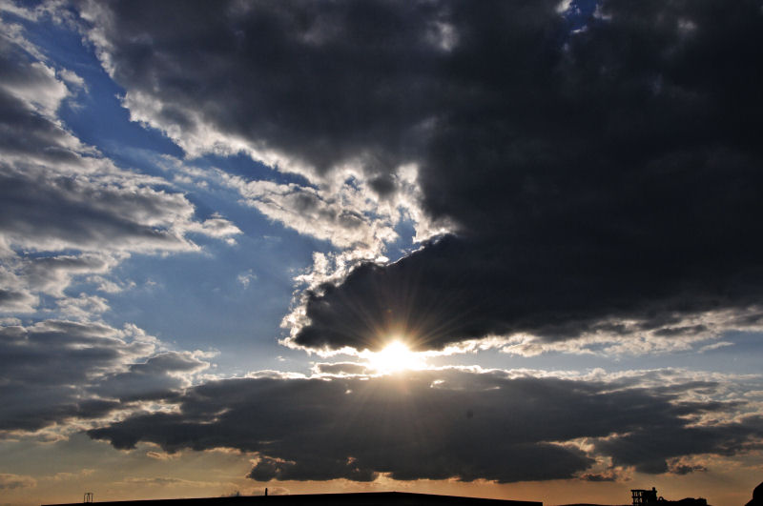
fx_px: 857
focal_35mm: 40
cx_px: 382
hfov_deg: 48.0
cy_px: 253
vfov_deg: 32.9
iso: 400
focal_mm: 27
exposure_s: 1/2000
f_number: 14
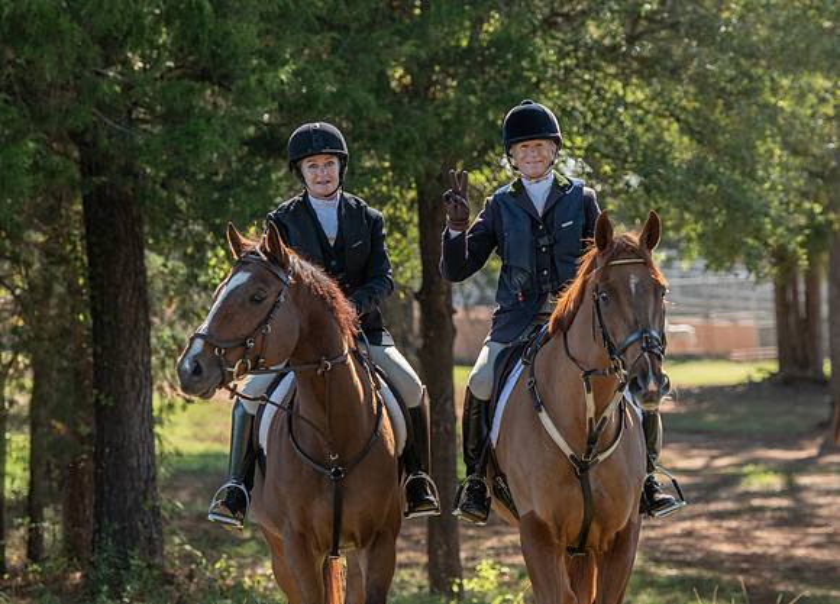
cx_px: 502
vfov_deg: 6.8
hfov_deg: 9.4
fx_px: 5086
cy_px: 402
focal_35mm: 213
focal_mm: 130
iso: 280
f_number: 4
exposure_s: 1/320
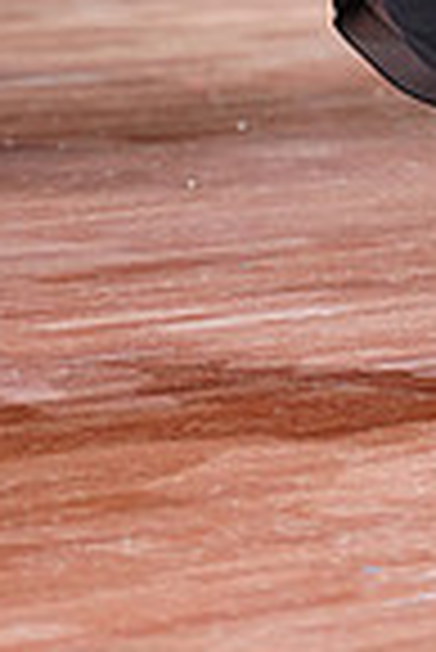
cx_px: 641
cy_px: -580
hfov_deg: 3.0
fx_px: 8191
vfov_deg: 4.5
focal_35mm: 452
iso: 2000
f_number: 2.8
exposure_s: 1/400
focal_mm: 113
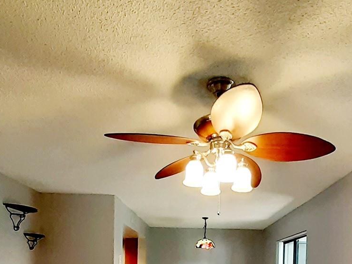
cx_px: 209
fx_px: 285
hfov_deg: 62.9
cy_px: 275
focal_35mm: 28
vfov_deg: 41.7
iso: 100
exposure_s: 1/40
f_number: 2.2
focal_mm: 1.13
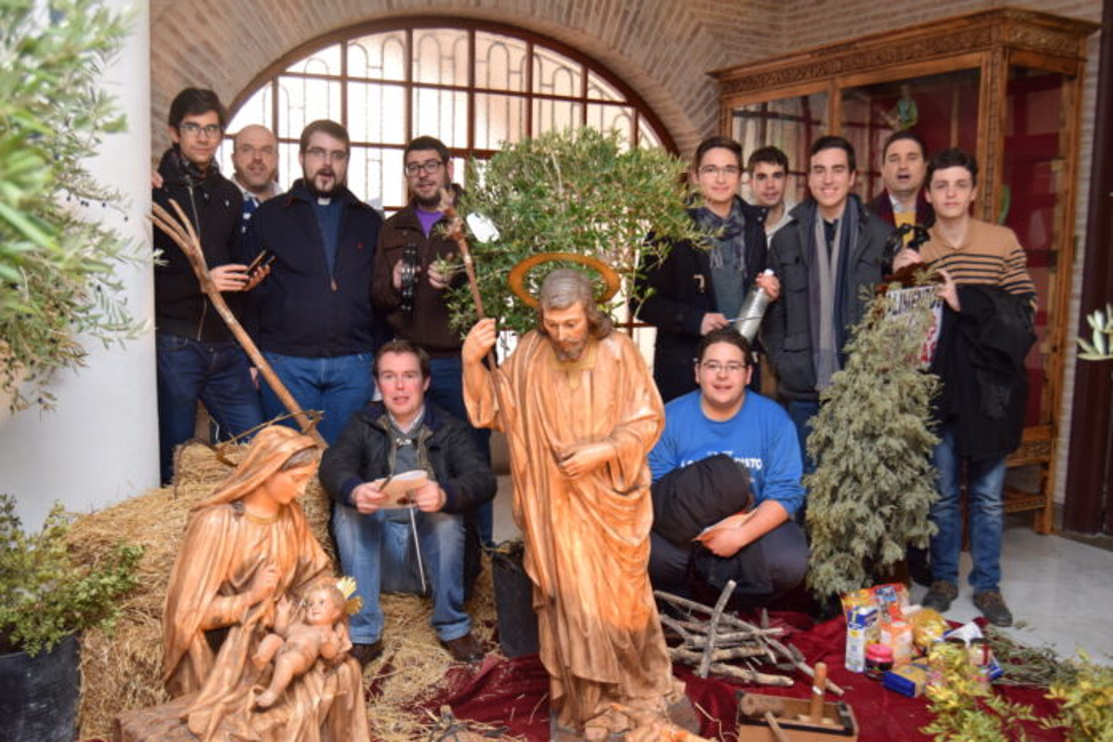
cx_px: 556
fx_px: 1020
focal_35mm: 33
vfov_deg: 40.0
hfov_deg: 57.2
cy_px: 371
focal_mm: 22
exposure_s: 1/60
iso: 800
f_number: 3.8
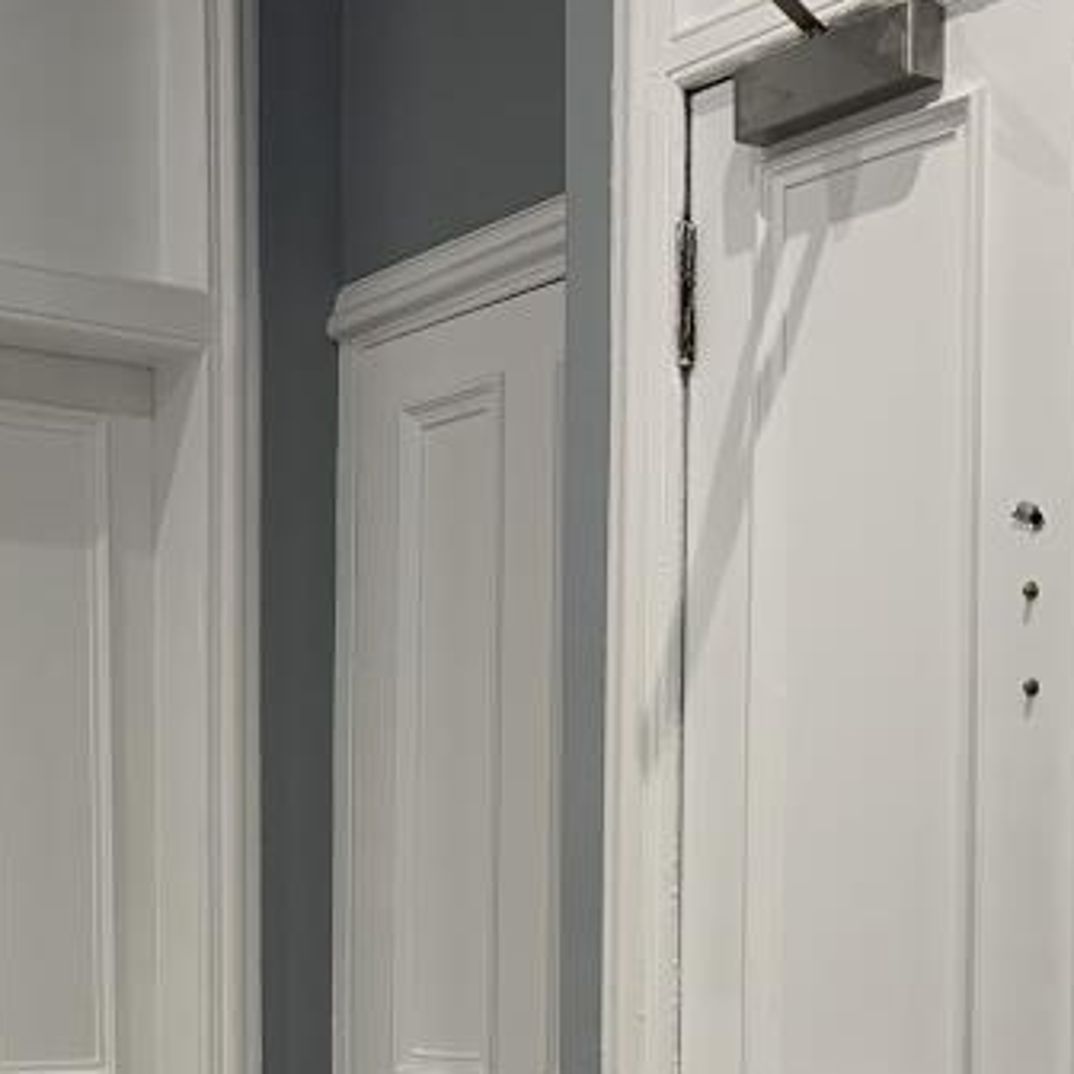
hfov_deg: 24.0
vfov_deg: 23.6
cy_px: 1087
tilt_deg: -2.3
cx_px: 121
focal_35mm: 70
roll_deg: +1.9
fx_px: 2457
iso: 125
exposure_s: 1/50
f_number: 1.8
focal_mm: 4.25
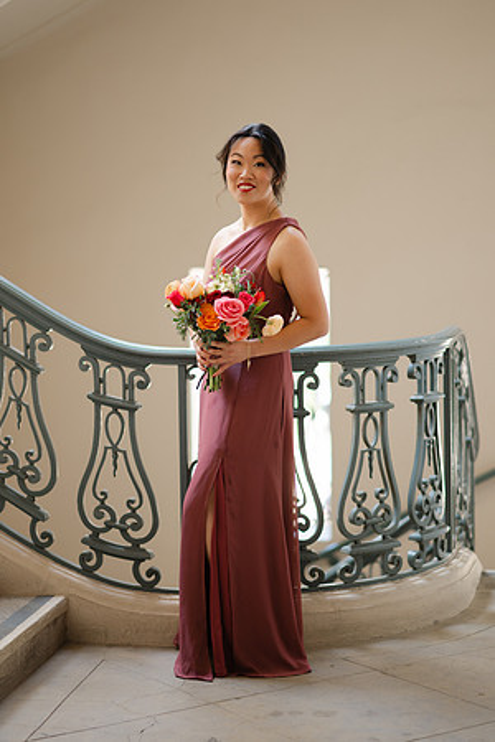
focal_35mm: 85
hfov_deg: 16.1
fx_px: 1753
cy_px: 371
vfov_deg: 23.9
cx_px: 248
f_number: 1.8
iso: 100
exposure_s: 1/125
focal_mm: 85
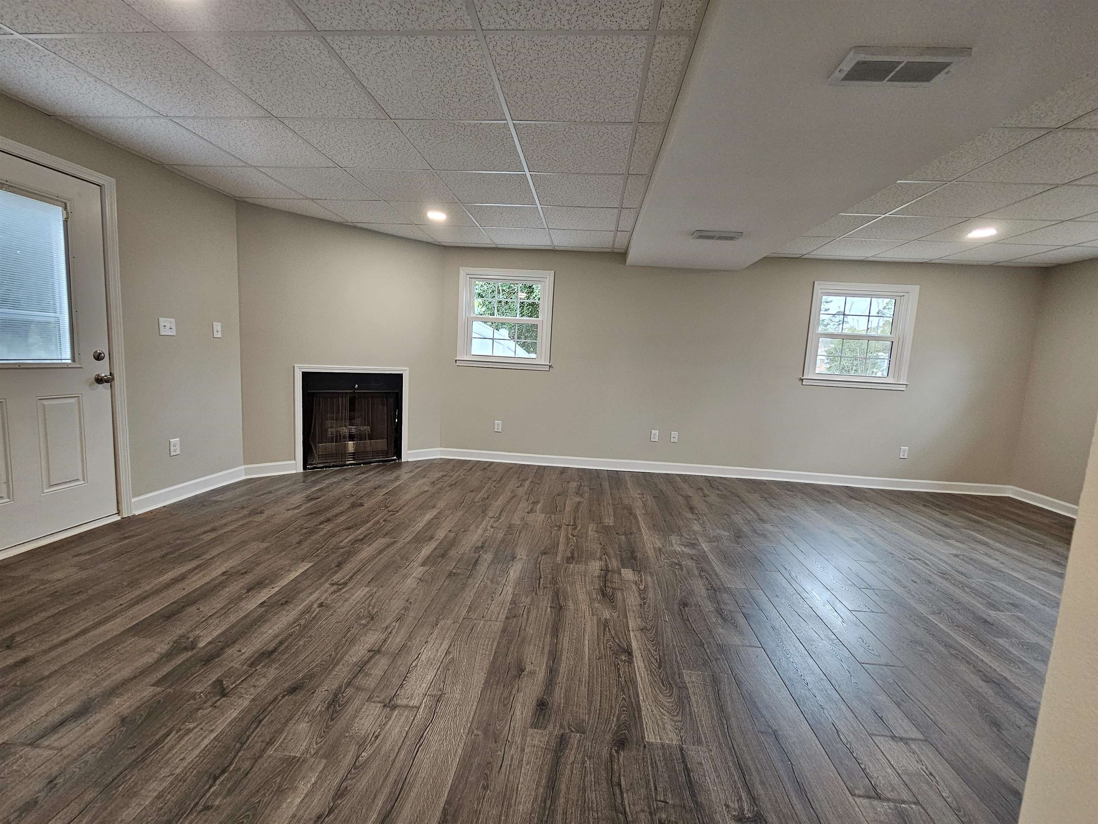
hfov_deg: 106.2
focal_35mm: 13
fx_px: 412
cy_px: 412
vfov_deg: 89.9
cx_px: 549
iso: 250
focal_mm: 2.2
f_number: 2.2
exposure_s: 1/60
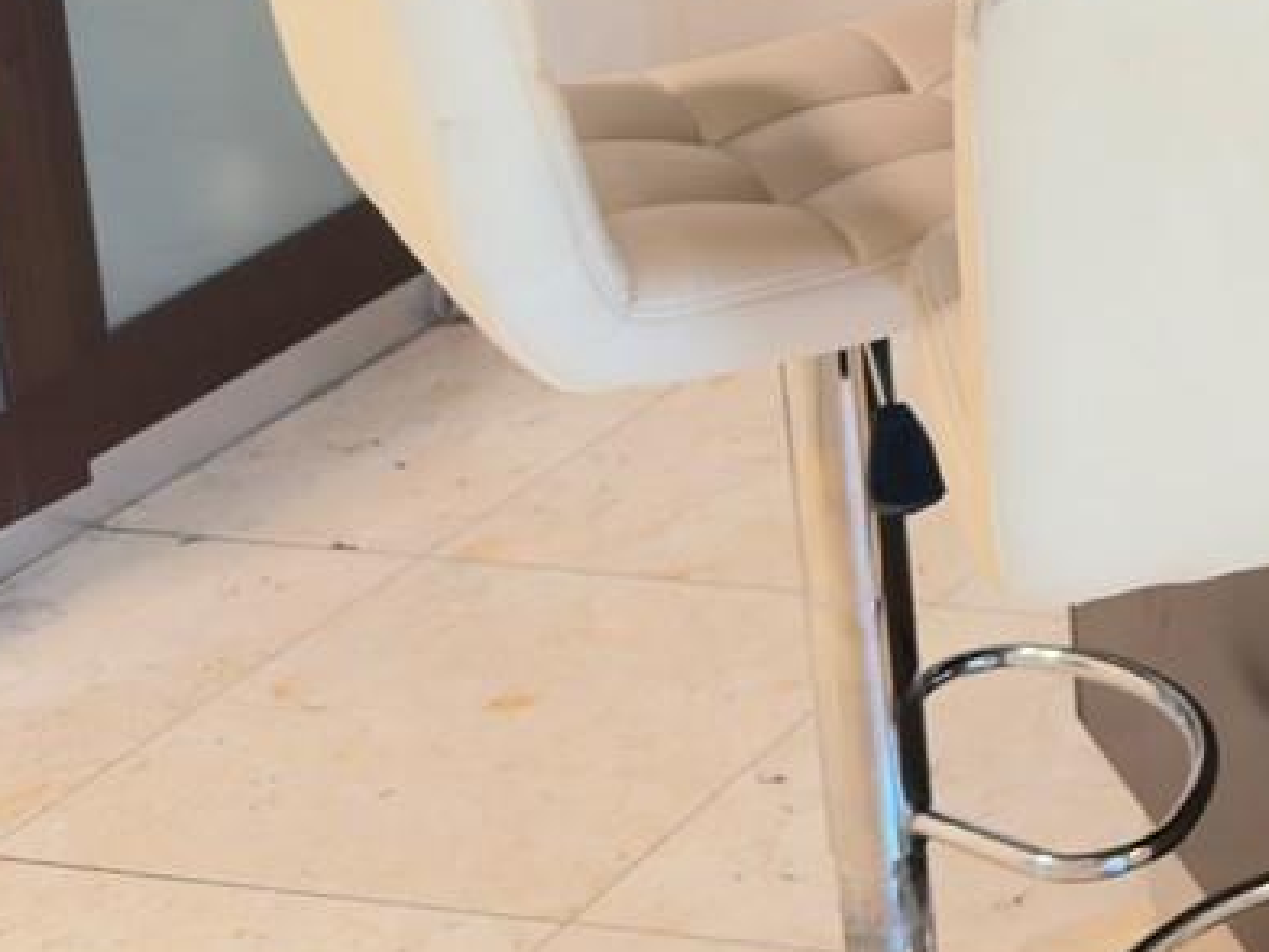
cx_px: 2243
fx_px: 3593
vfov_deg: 14.2
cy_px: -434
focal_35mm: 98
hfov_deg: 16.8
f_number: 1.78
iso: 250
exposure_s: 1/60
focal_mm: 6.76
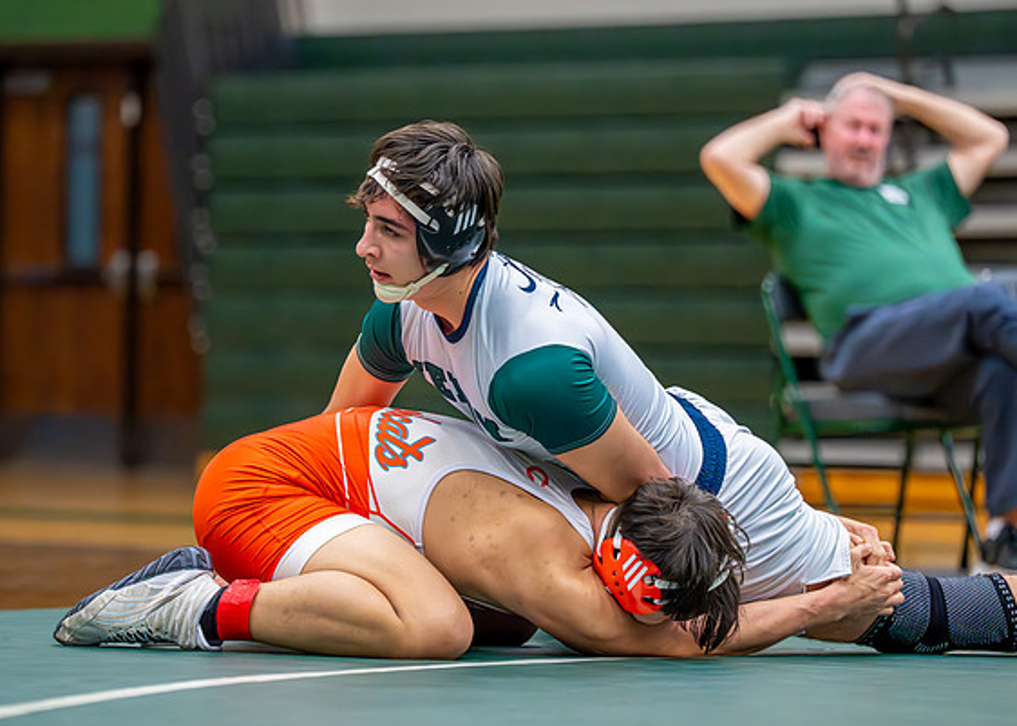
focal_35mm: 190
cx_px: 404
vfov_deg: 7.6
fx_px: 5486
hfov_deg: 10.6
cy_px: 371
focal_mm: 152
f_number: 2.8
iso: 6400
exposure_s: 1/1000
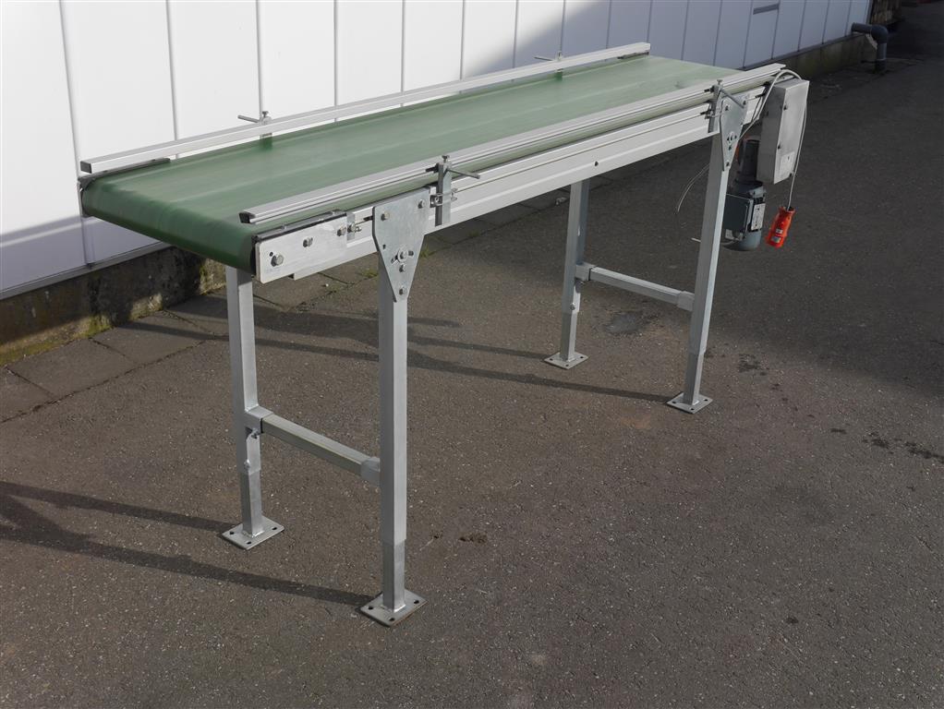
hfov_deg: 42.9
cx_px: 472
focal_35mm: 44
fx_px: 1201
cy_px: 354
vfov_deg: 32.9
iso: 160
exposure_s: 1/500
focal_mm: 22
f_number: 9
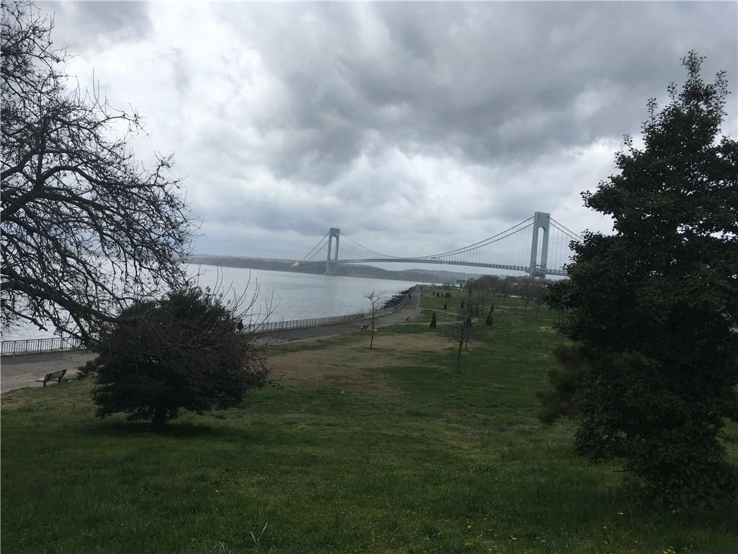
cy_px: 277
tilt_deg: -0.3
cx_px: 369
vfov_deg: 48.2
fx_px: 618
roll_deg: -4.6
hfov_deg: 61.7
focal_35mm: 29
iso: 25
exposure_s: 1/2079
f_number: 2.2
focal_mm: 4.15
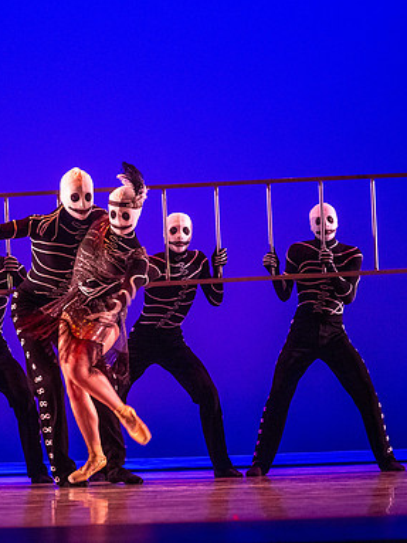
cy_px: 270
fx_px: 1600
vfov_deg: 19.3
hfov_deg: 14.4
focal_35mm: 102
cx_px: 74
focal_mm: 70
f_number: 4
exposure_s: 1/200
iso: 6400
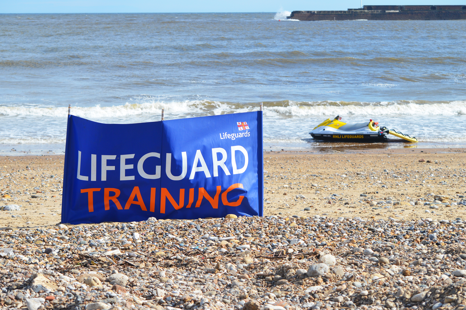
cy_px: 155
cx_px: 233
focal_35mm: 93
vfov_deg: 14.7
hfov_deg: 21.9
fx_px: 1203
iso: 100
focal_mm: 62
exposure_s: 1/320
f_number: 8
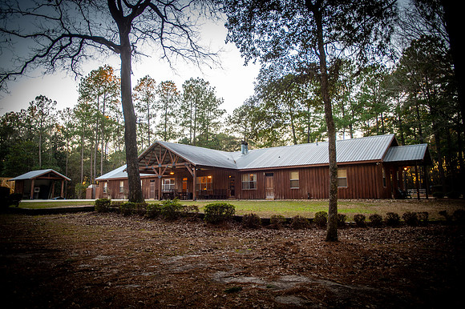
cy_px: 154
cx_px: 232
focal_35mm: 25
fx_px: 323
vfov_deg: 51.2
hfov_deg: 71.5
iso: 500
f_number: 2.8
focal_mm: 25
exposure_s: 1/250
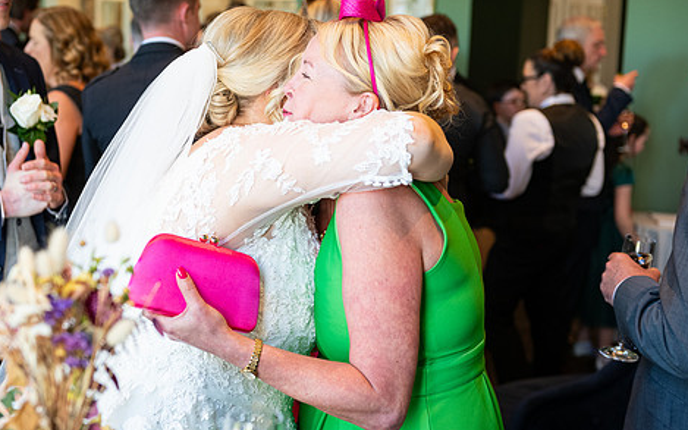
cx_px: 276
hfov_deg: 32.4
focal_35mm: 63
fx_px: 1181
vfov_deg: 20.6
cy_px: 172
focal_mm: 50
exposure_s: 1/160
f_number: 3.5
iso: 800
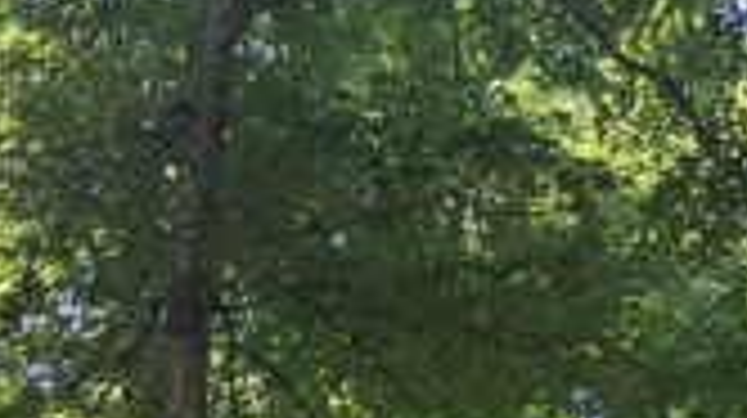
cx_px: -72
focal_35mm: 105
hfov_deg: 19.5
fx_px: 2078
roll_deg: -2.7
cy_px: 1328
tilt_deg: +8.4
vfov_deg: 8.9
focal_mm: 6.76
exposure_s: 1/177
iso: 64
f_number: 1.78
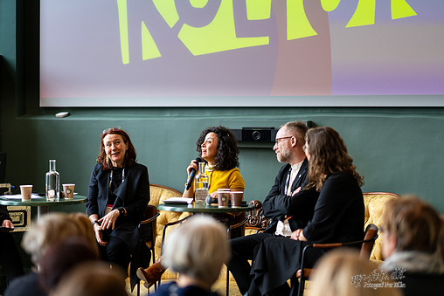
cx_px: 211
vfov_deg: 14.1
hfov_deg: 21.0
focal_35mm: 97
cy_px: 152
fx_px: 1197
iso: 250
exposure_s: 1/200
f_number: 1.4
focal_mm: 85
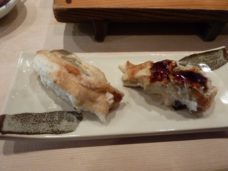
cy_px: 86
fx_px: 165
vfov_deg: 54.9
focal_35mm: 25
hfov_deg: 69.4
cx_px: 114
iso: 400
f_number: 3.3
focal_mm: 4.1
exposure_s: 1/25
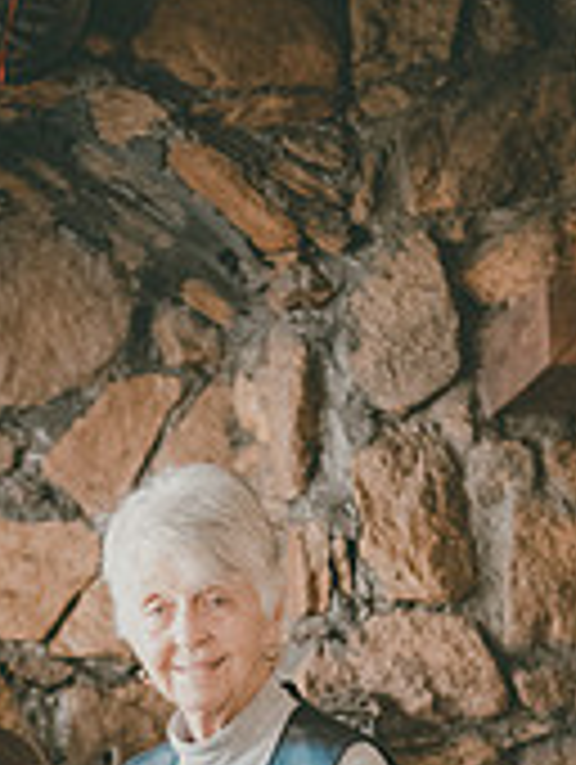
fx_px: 2700
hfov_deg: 12.1
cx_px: 65
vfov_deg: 15.5
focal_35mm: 122
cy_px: 914
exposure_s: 1/125
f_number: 2.8
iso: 8000
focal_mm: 48
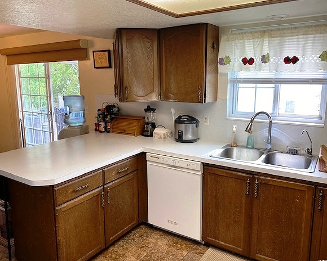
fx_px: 271
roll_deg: +0.6
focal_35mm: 28
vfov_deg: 51.5
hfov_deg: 62.2
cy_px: 129
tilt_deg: -10.7
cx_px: 156
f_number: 1.8
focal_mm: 4.25
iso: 100
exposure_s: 1/120
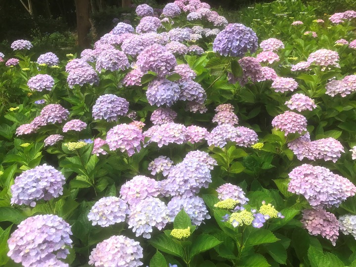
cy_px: 134
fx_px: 288
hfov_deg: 63.4
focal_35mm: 28
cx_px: 178
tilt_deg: -9.2
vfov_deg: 49.7
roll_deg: +0.7
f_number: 1.8
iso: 20
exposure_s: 1/486
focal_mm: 3.99
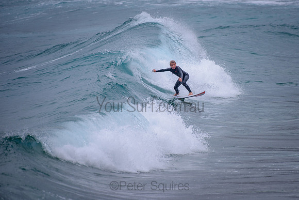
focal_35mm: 613
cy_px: 77
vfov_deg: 2.2
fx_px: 5093
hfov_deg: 3.4
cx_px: 180
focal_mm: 500
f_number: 5.6
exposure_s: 1/2000
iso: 200
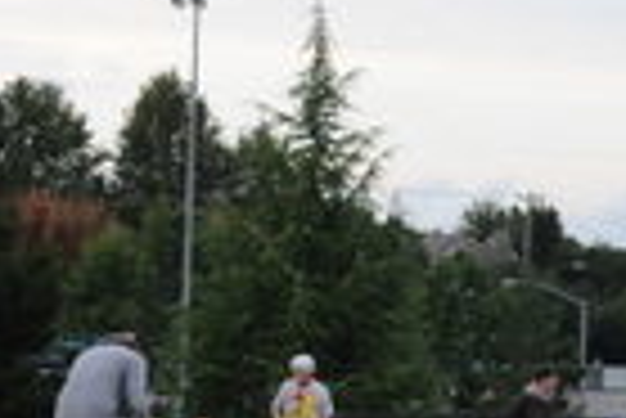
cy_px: 755
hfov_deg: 9.4
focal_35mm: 216
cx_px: -27
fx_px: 3760
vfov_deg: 6.2
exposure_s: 1/100
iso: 1000
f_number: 9
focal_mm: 50
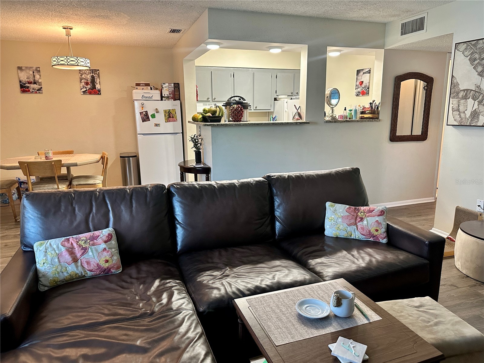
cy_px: 182
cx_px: 242
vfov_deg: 56.8
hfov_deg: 71.6
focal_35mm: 24
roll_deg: +0.8
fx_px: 336
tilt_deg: -11.0
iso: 320
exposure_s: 1/60
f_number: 1.78
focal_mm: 6.86
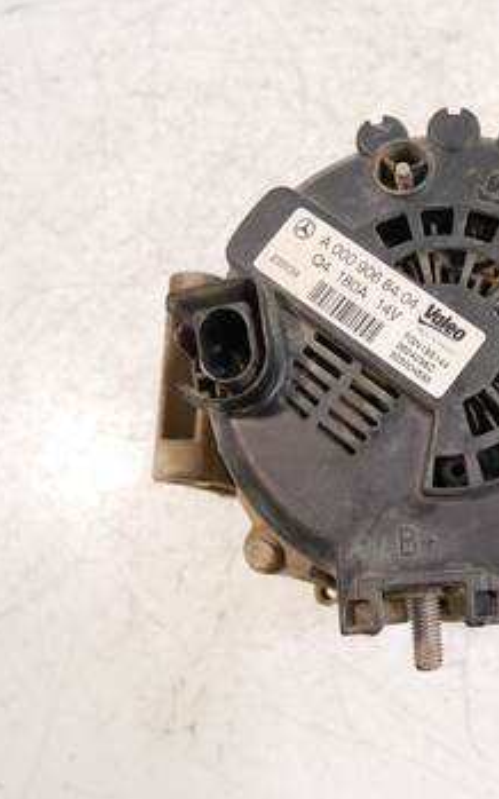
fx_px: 762
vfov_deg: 55.3
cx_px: 426
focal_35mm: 35
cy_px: 405
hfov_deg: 34.7
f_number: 3.5
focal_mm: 12
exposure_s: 1/60
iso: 800
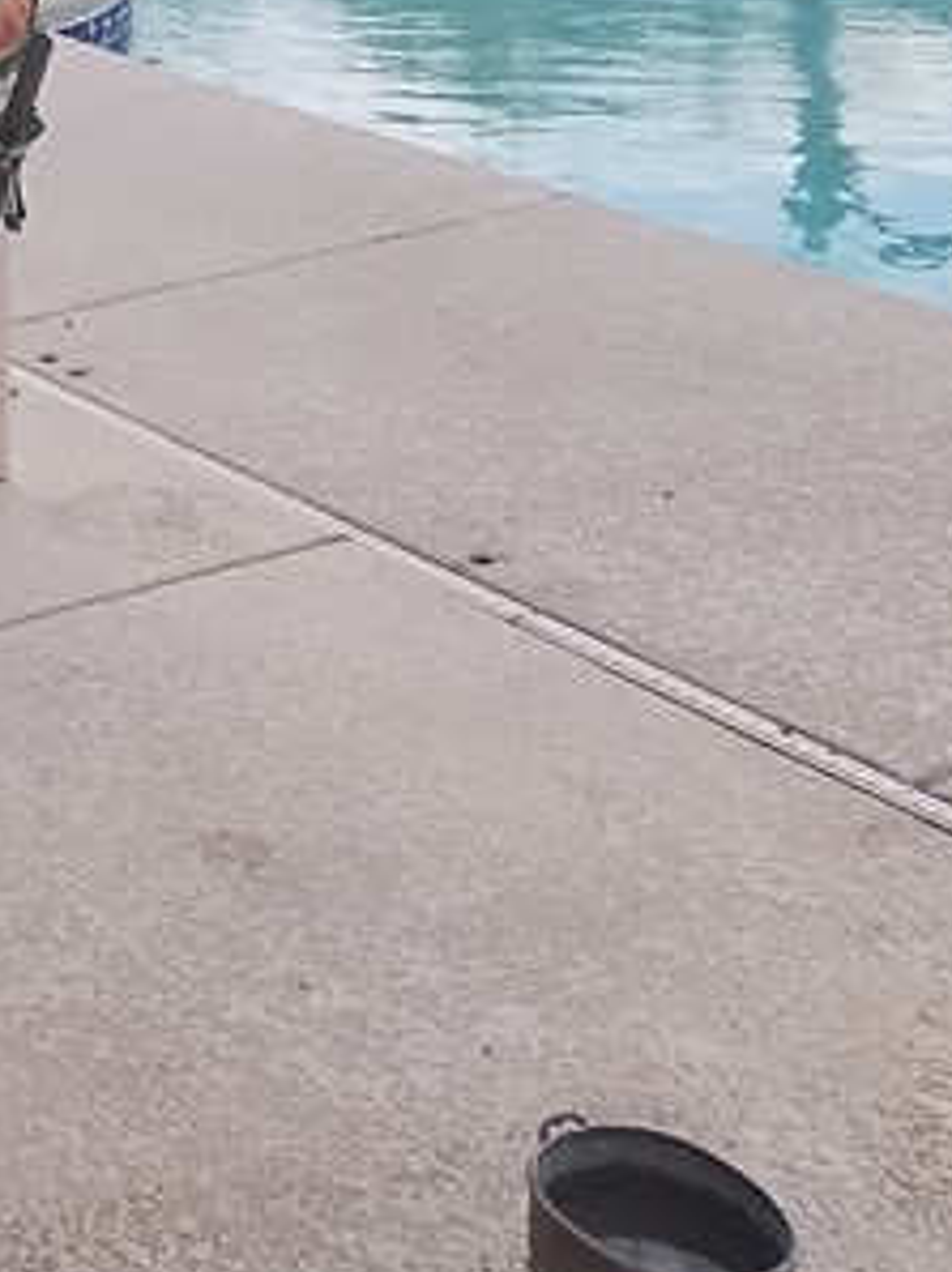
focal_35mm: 86
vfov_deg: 21.5
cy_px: -166
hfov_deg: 15.9
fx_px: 3158
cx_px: -418
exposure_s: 1/810
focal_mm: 4.71
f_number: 1.7
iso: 100
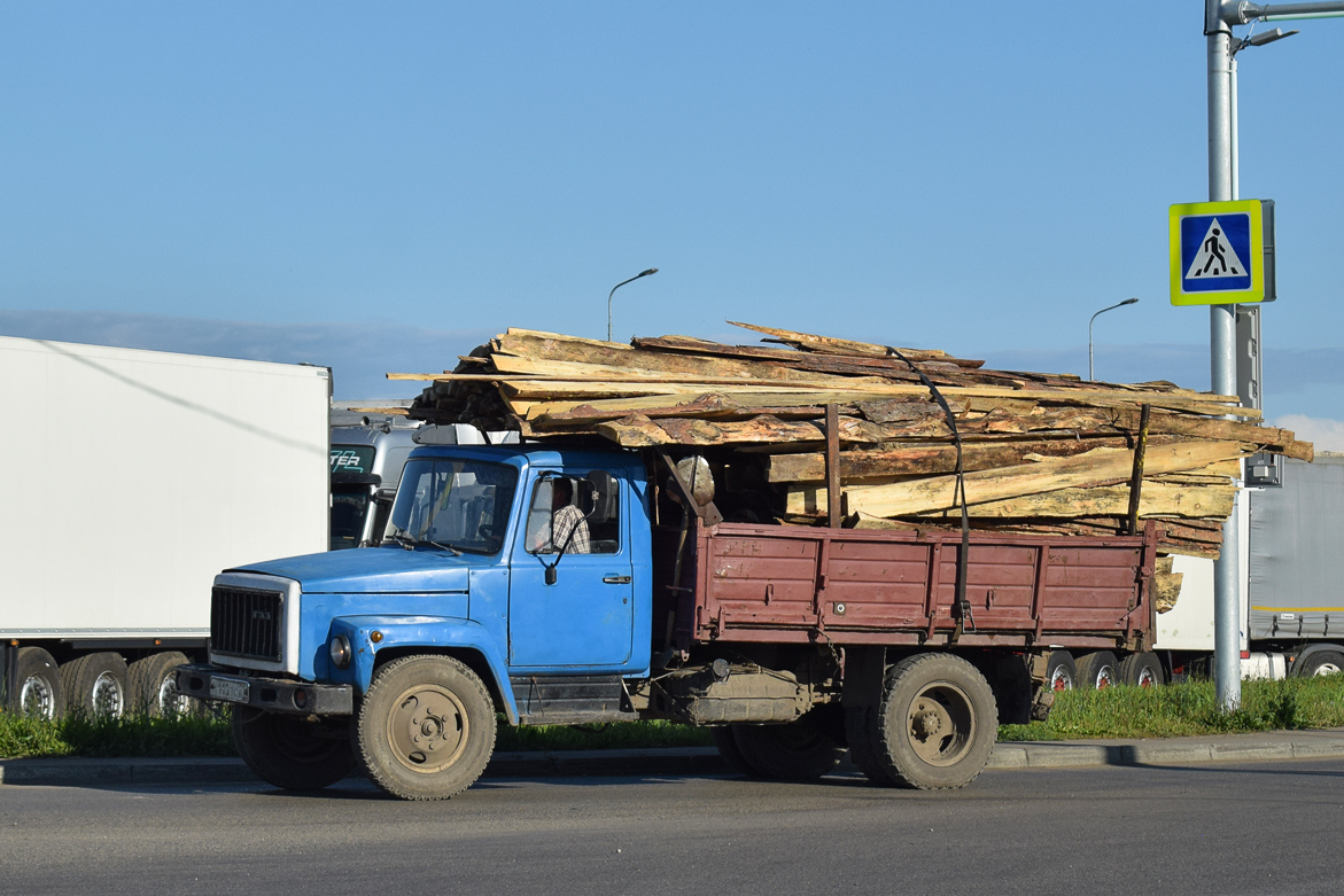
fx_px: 3155
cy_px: 452
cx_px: 667
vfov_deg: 16.2
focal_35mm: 85
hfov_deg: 24.0
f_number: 6.3
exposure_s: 1/1250
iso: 200
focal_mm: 55
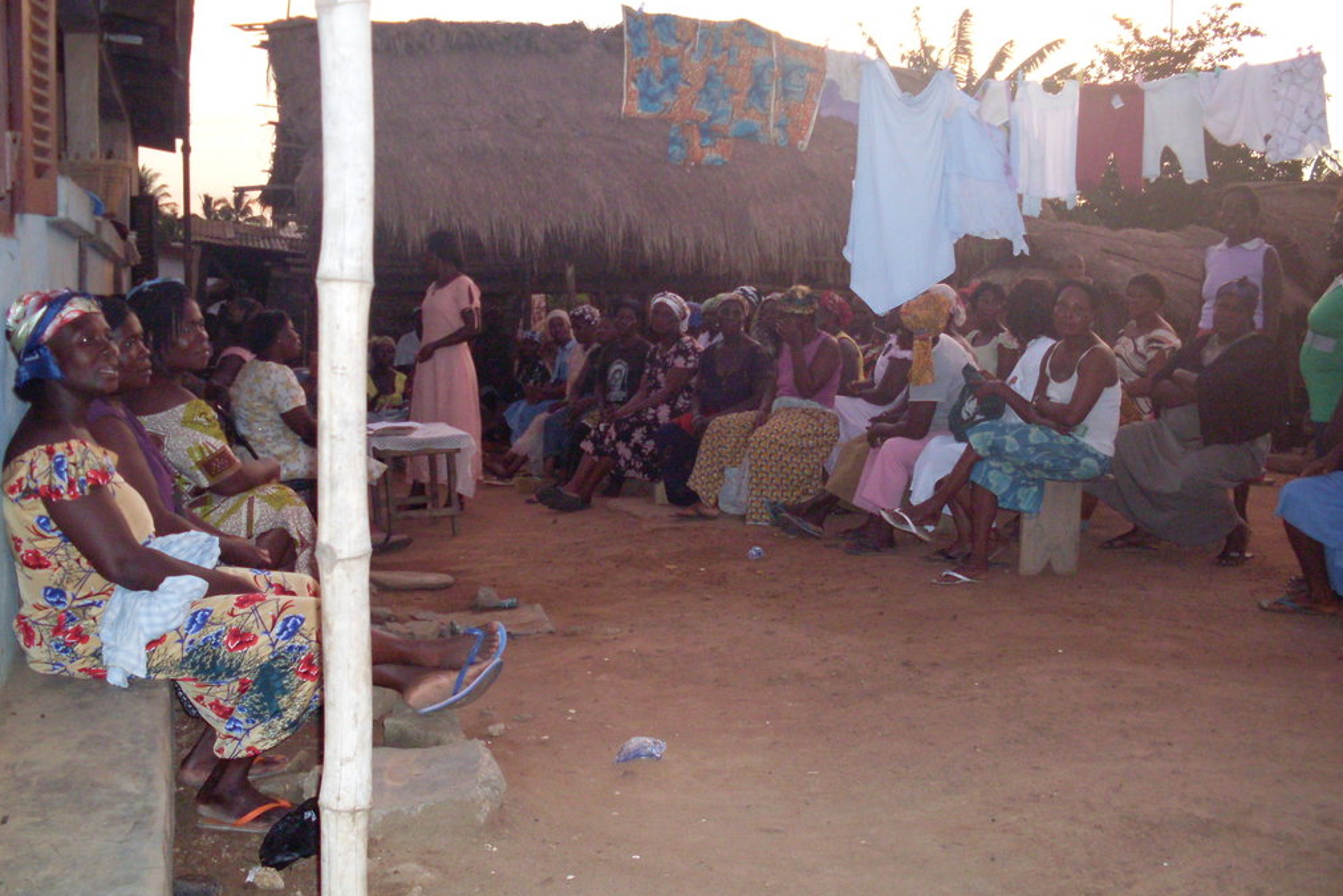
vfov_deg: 33.4
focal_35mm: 40
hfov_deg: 48.5
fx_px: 1492
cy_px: 431
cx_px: 669
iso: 240
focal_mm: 6.3
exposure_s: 1/45
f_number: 2.8
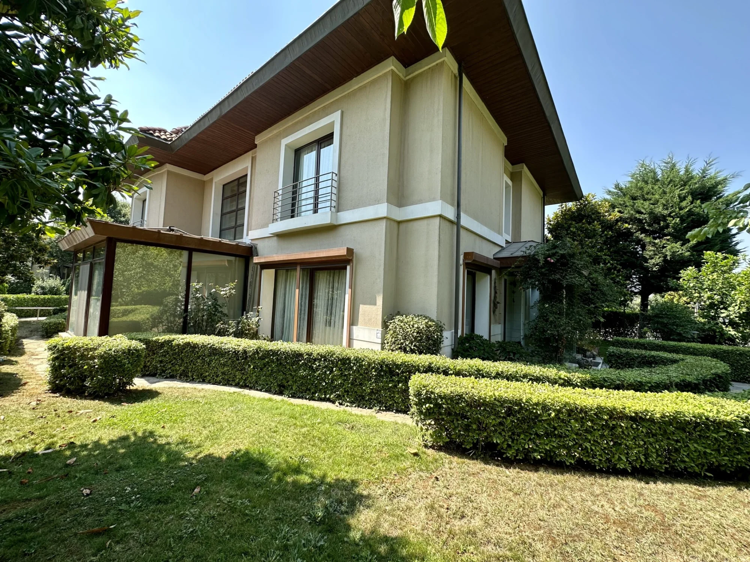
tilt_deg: +3.3
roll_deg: -2.8
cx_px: 375
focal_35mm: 14
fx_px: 303
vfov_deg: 85.7
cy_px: 281
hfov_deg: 102.1
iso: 40
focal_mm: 2.22
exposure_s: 1/543
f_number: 2.2
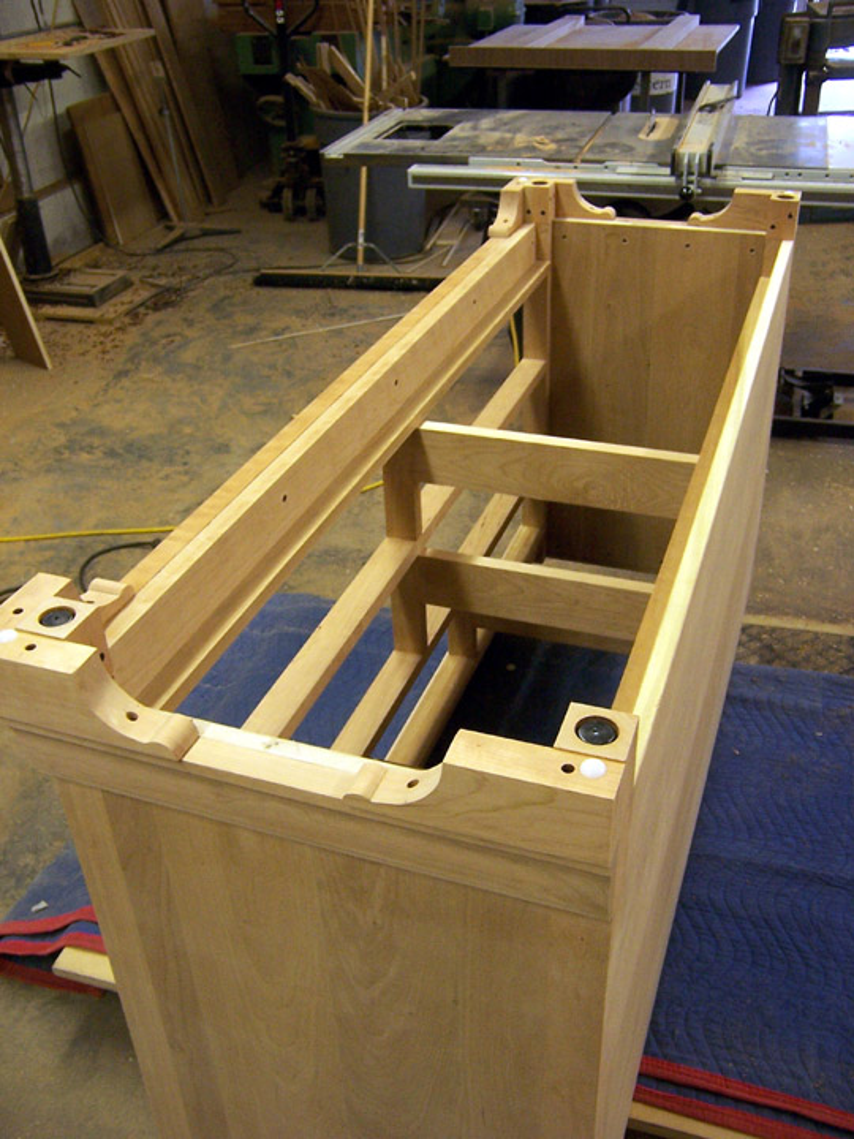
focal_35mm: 33
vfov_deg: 55.4
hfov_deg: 42.9
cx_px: 427
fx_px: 1086
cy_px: 570
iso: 140
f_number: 3.4
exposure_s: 1/10
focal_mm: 5.5
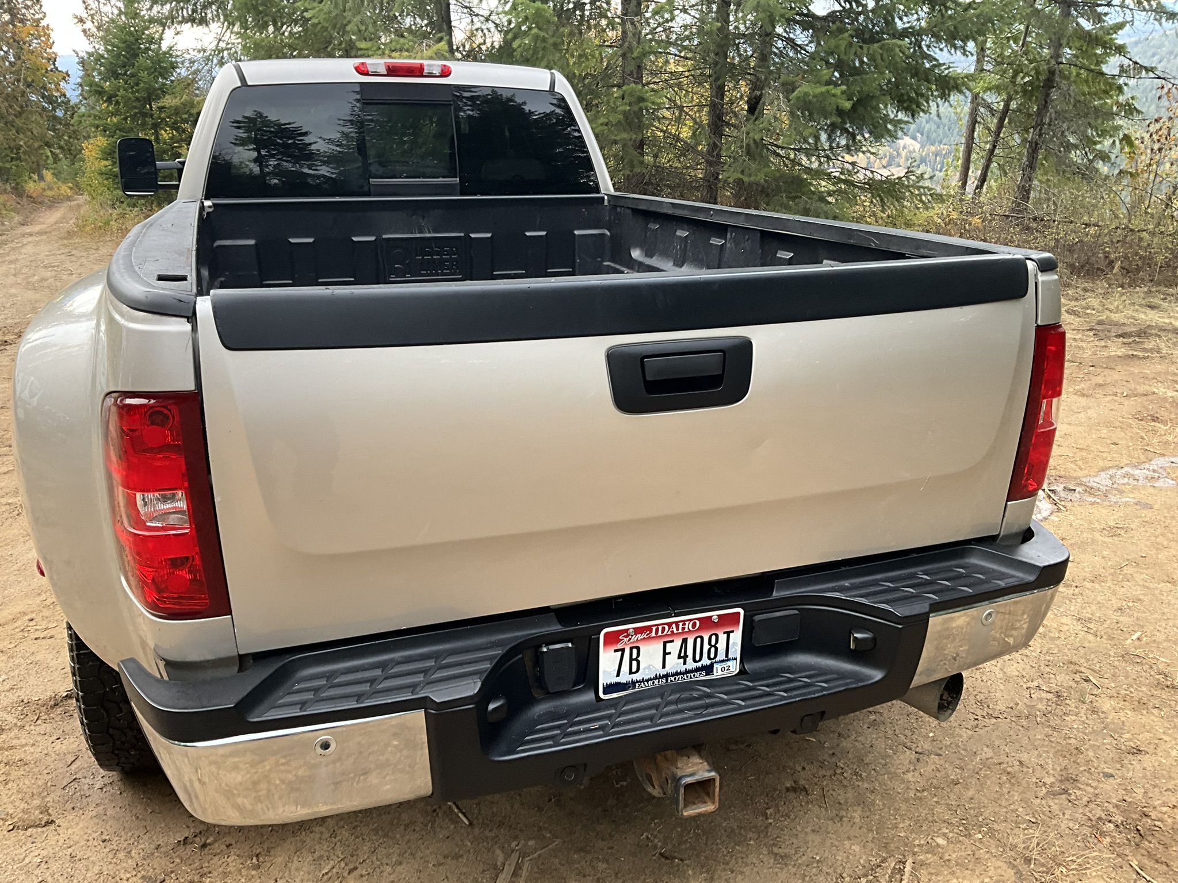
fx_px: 987
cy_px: 442
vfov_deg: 48.2
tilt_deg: -20.5
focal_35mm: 29
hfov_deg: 61.7
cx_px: 589
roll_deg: +3.5
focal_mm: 3
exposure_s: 1/100
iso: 64
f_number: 1.8
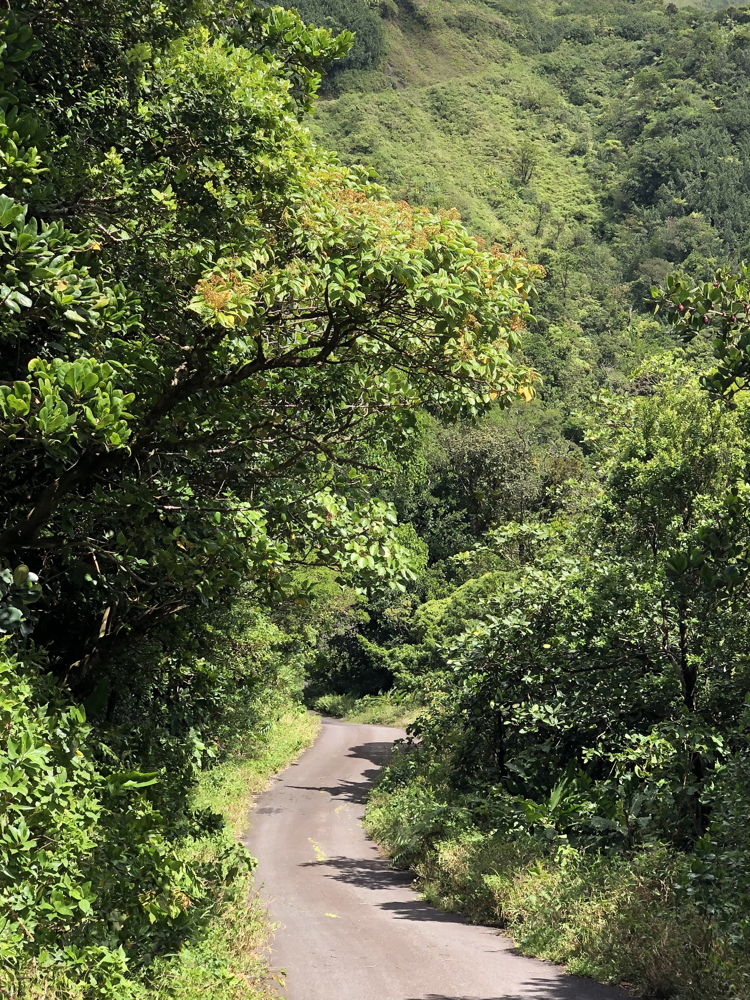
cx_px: 444
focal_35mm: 64
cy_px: 479
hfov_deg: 22.9
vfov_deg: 30.3
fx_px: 1849
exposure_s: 1/331
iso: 16
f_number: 2.4
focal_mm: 6
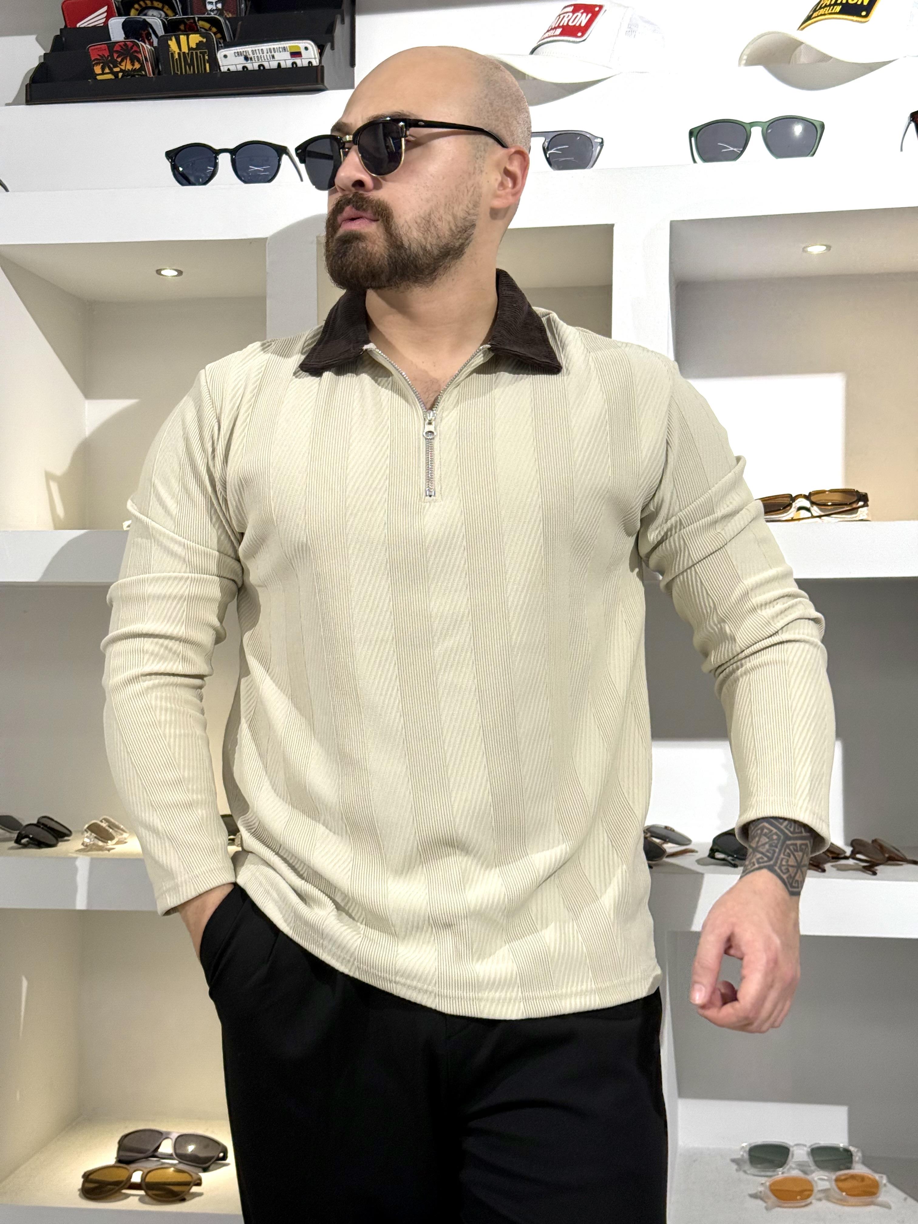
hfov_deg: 30.3
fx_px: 1697
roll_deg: -0.2
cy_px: 612
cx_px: 459
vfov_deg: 39.7
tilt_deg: +2.1
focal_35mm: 48
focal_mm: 6.76
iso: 64
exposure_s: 1/100
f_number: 1.78
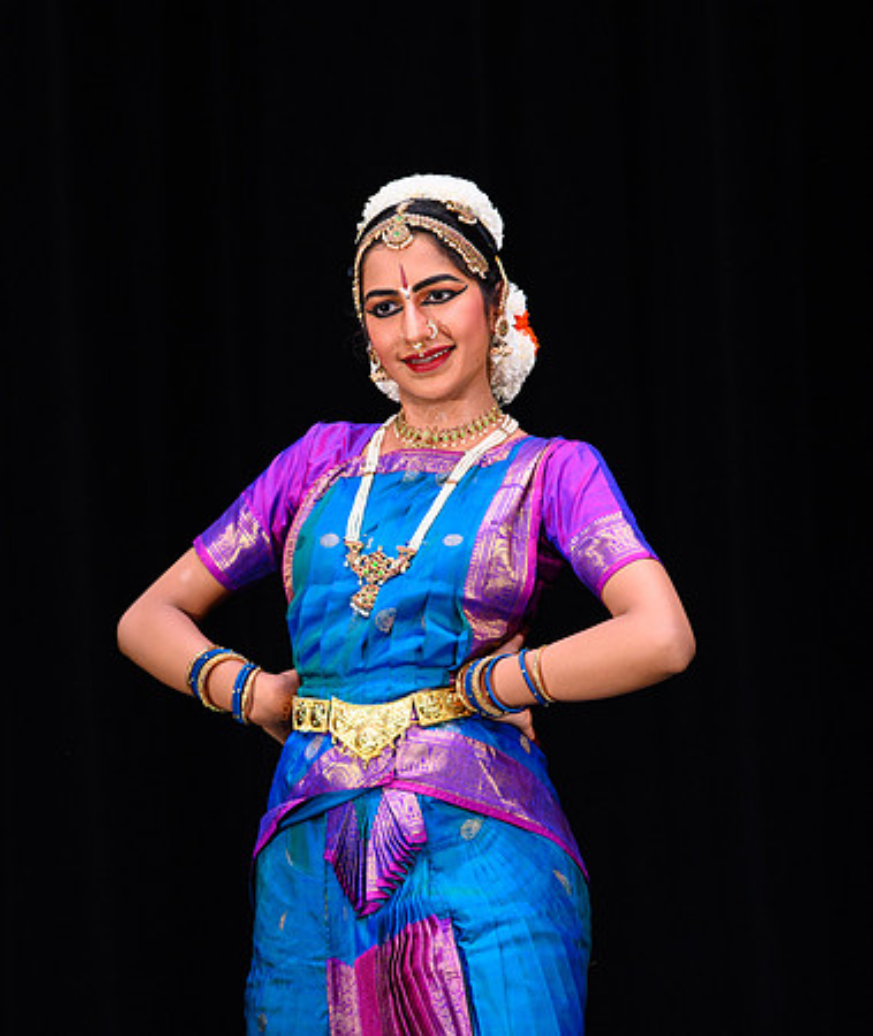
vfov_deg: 4.1
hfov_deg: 3.5
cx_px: 348
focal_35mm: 458
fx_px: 14341
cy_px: 464
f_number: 4
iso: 2000
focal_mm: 300
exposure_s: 1/400
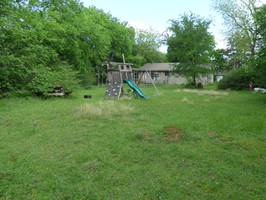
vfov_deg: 53.0
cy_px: 88
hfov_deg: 66.9
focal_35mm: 26
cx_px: 153
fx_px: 200
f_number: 2.8
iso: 100
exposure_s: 1/400
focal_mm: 3.59
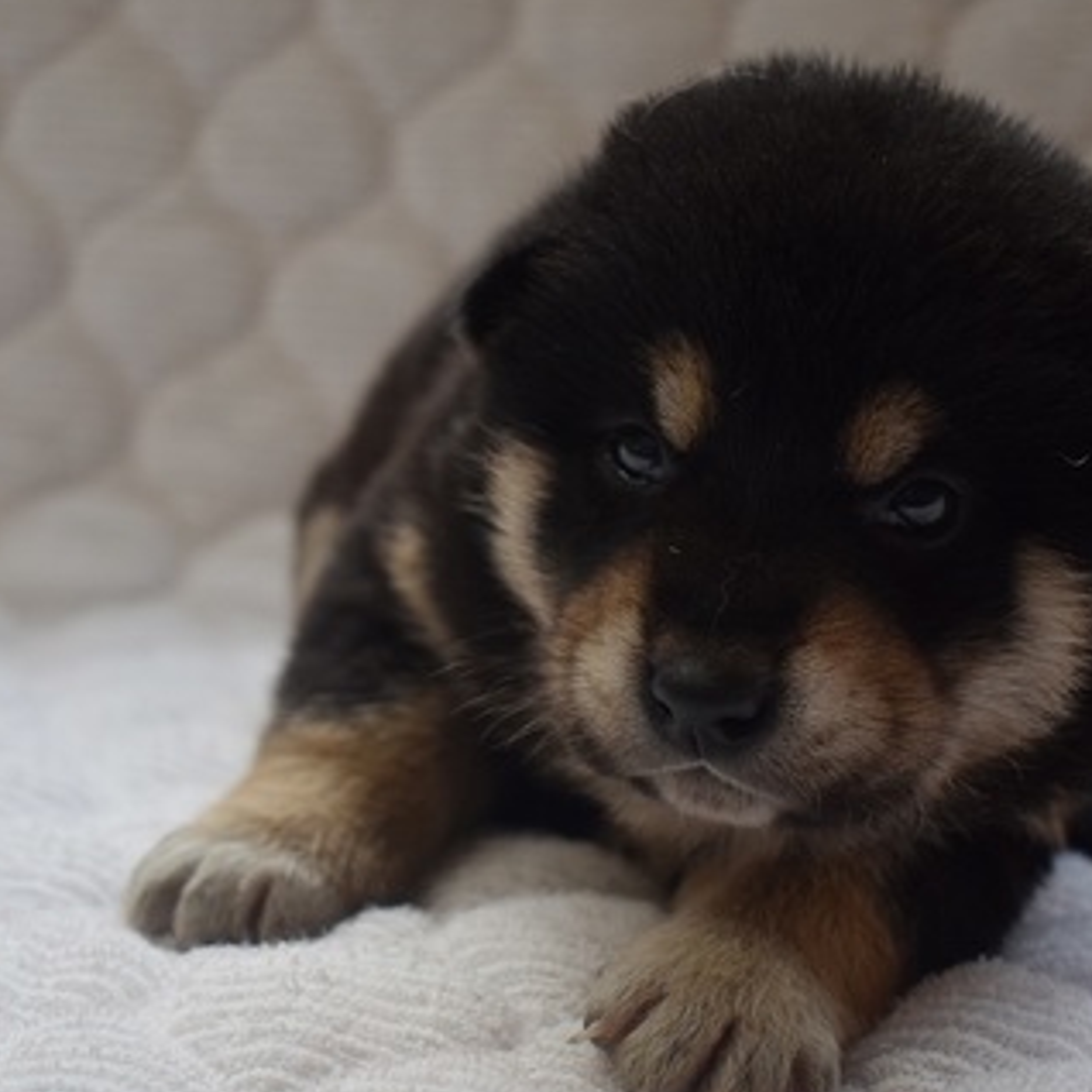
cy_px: 594
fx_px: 2703
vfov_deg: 22.8
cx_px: 608
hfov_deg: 22.8
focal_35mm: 76
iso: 400
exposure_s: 1/60
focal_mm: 35
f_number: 4.5
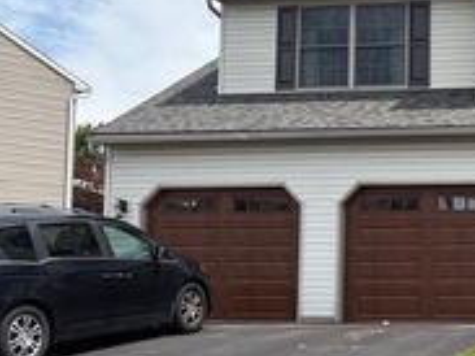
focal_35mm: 71
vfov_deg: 20.7
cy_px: 222
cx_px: 602
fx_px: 974
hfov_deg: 24.3
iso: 50
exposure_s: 1/2985
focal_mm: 5.96
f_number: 1.6
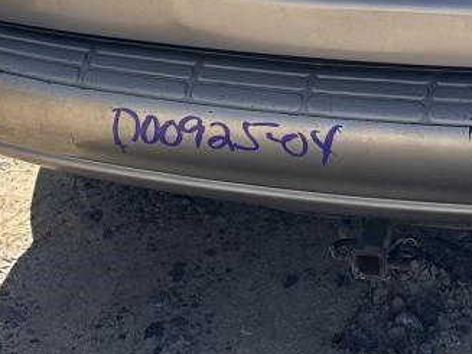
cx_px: 355
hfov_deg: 20.7
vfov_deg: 14.5
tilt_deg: -11.8
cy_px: -204
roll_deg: +1.1
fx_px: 1281
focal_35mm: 94
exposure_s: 1/2410
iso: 80
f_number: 1.78
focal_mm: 6.86
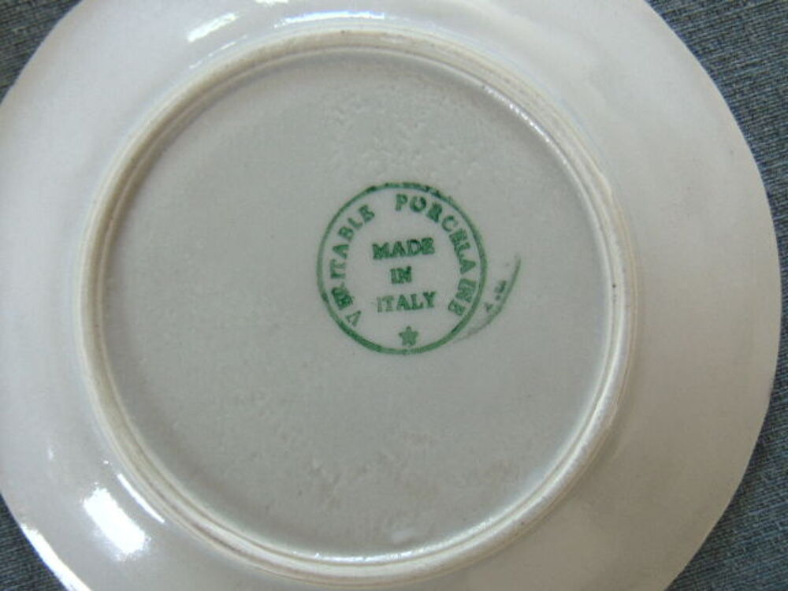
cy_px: 296
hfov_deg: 60.0
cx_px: 394
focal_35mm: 30
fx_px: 683
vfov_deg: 46.8
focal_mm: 5.4
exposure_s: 1/30
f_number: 3.1
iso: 100
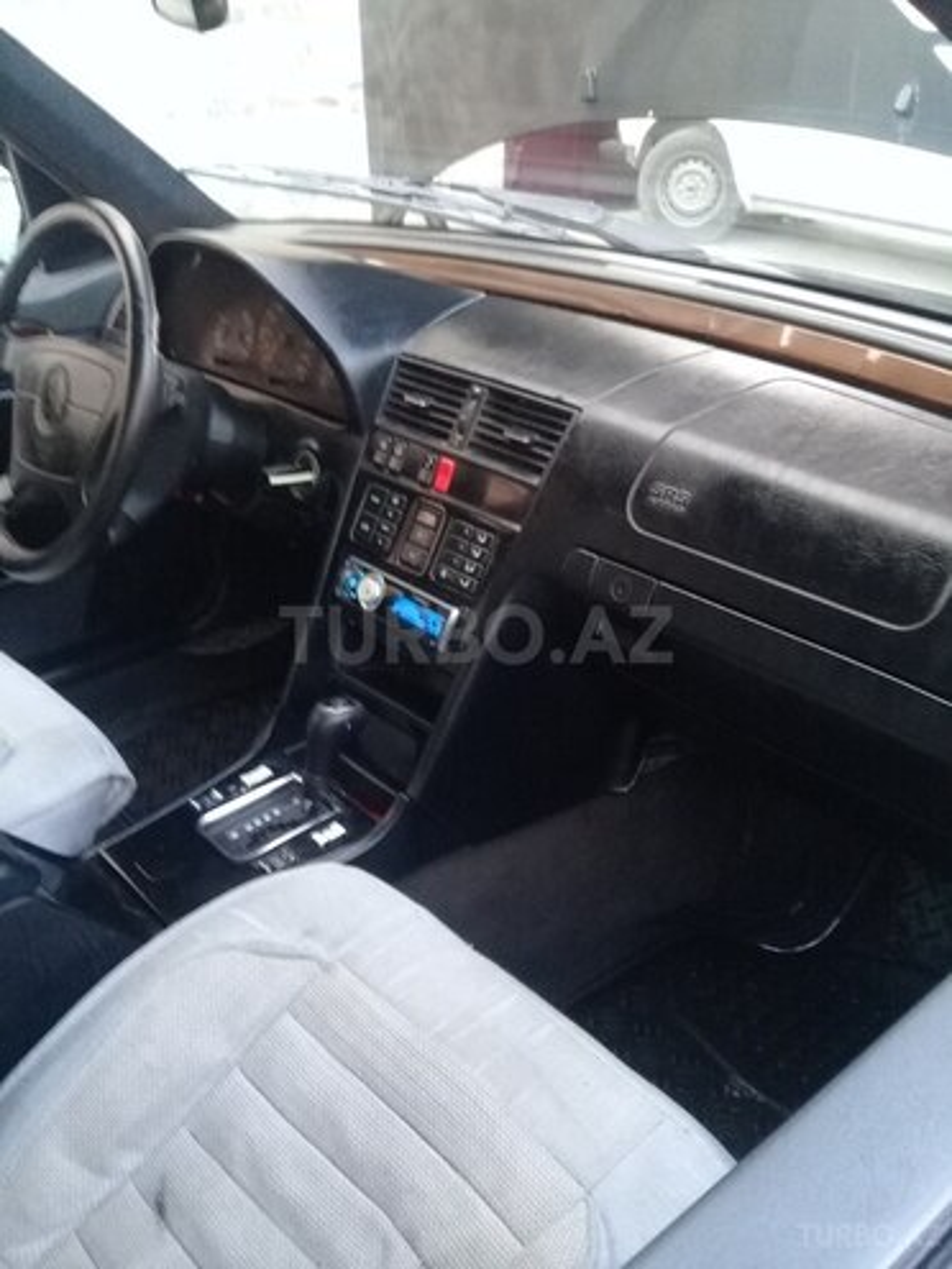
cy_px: 634
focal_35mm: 31
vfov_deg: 58.4
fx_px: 1137
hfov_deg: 45.4
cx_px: 476
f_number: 2.2
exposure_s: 1/25
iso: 200
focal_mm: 3.3
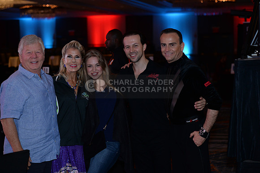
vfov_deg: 18.1
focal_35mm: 75
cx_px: 130
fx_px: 541
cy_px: 86
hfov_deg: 27.0
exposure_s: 1/250
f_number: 3.2
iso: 1600
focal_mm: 75
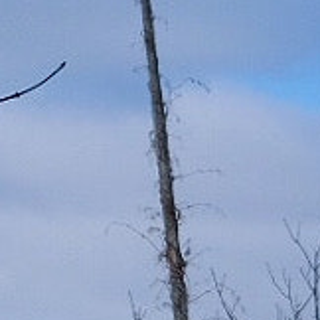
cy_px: 485
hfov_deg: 4.0
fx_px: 4309
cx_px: 1327
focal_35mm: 412
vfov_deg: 4.2
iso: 400
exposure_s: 1/1000
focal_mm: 32.9
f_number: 8
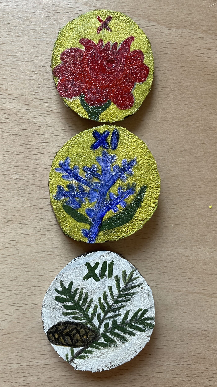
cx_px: 95
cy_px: 190
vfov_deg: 66.1
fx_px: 297
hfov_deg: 40.1
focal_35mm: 29
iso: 125
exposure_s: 1/70
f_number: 1.6
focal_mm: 4.2
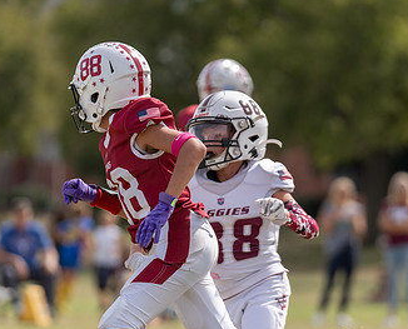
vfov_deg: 2.9
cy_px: 194
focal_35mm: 541
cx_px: 233
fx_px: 6554
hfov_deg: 3.6
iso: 125
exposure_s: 1/2000
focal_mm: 200
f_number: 3.2
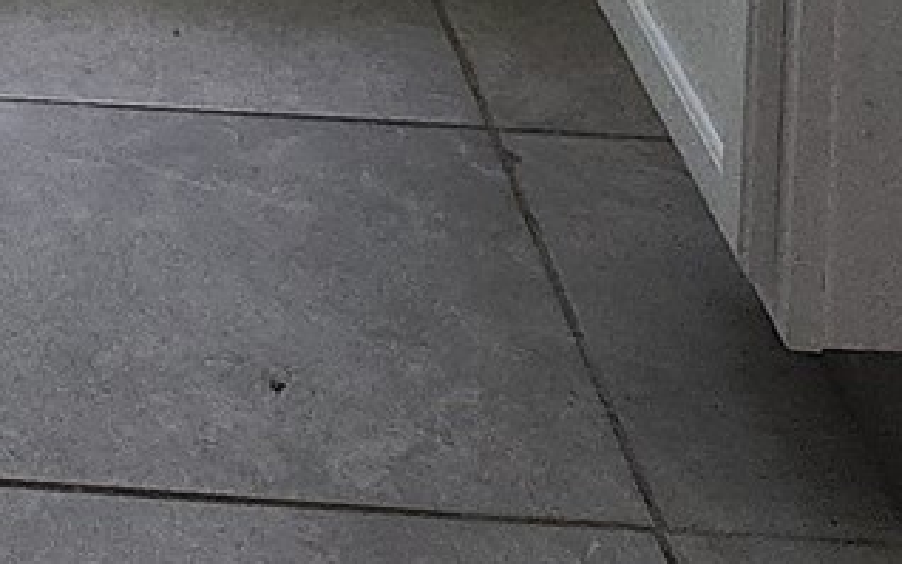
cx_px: -794
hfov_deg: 12.1
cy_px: -1513
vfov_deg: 6.9
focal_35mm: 157
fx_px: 3861
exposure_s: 1/60
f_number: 1.8
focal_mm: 6.4
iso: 32
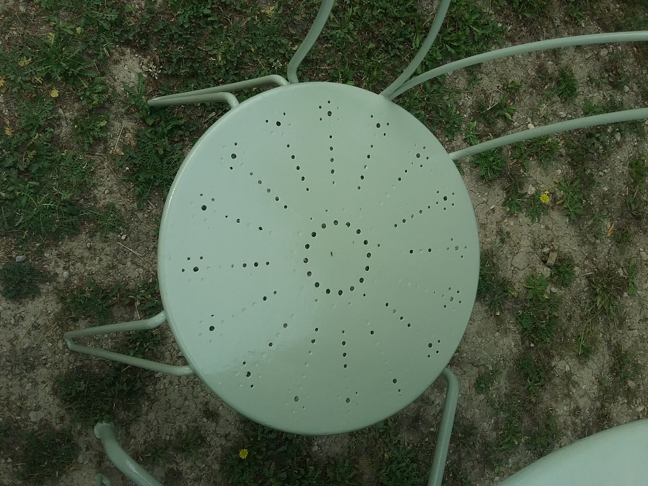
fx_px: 580
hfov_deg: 58.4
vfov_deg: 45.4
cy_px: 243
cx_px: 324
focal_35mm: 31
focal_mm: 3.3
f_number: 2.2
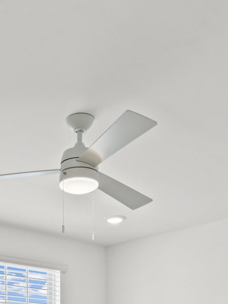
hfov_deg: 25.5
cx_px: 34
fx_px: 492
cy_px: 352
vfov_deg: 30.0
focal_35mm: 56
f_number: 9.5
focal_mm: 16
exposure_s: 1/20
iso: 800
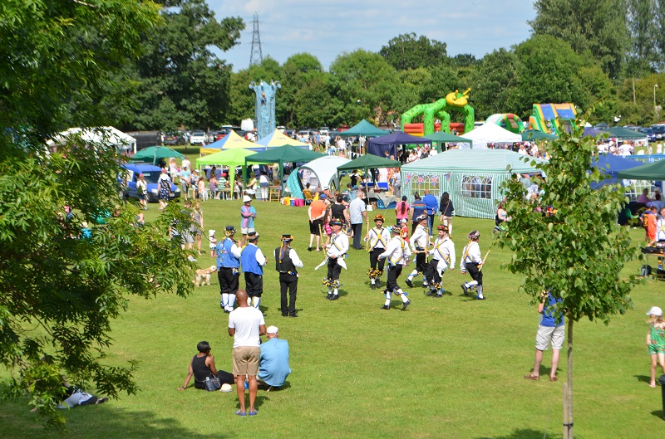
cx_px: 332
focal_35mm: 82
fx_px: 1520
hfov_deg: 24.7
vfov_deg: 16.5
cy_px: 220
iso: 100
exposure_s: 1/250
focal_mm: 55
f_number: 8
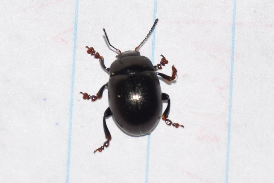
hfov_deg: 9.8
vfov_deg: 6.6
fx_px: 1600
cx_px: 137
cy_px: 92
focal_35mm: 210
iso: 100
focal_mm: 140
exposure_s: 1/160
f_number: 11
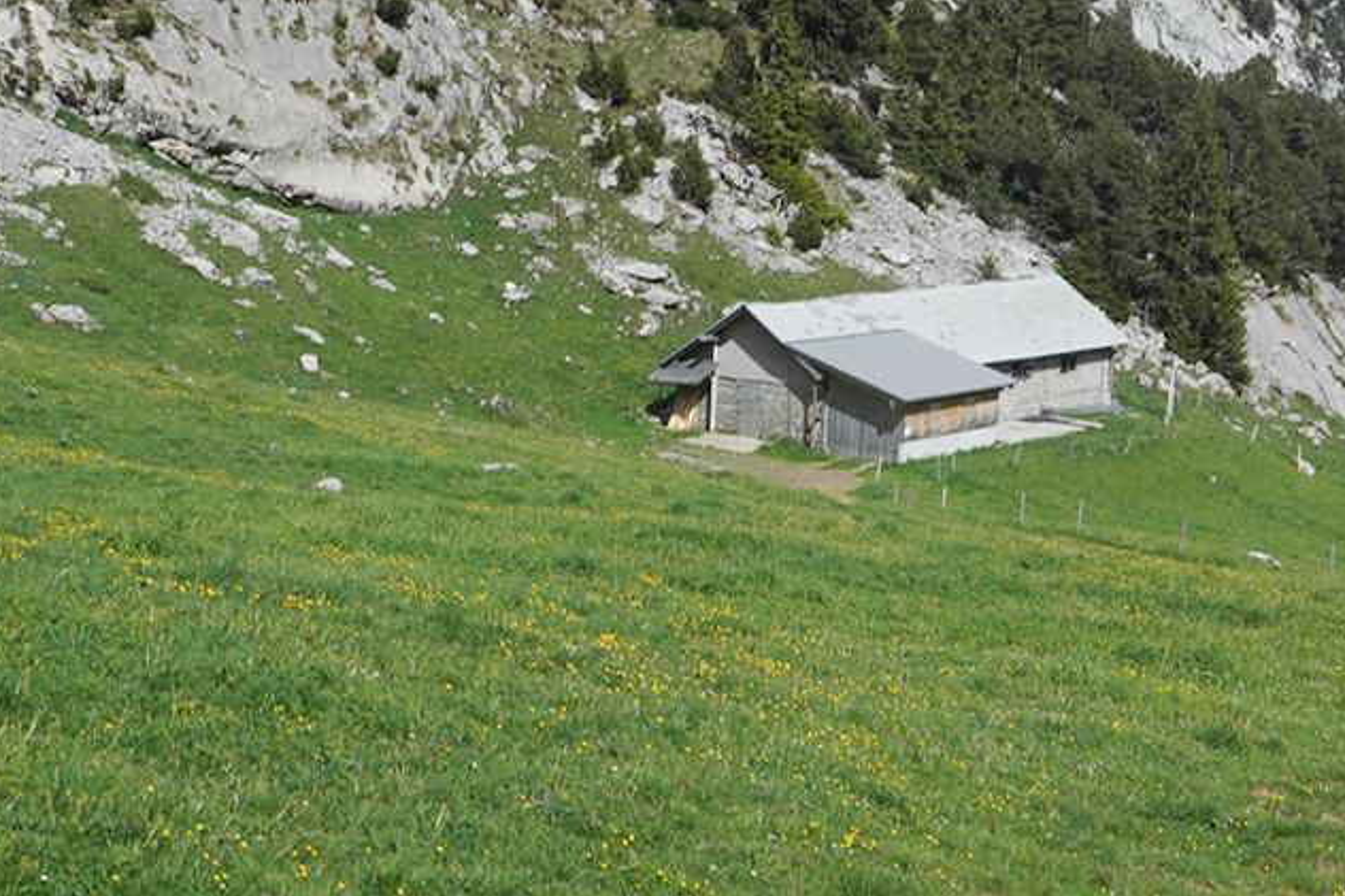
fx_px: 2839
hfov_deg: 26.4
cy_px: 411
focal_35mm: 76
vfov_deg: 17.9
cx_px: 992
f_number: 10
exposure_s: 1/320
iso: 800
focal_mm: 24
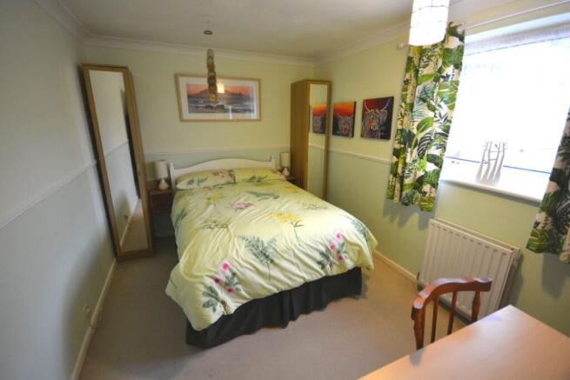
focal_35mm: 15
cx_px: 285
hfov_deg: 100.4
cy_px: 190
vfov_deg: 77.4
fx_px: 238
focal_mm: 10
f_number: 4
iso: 640
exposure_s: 1/60
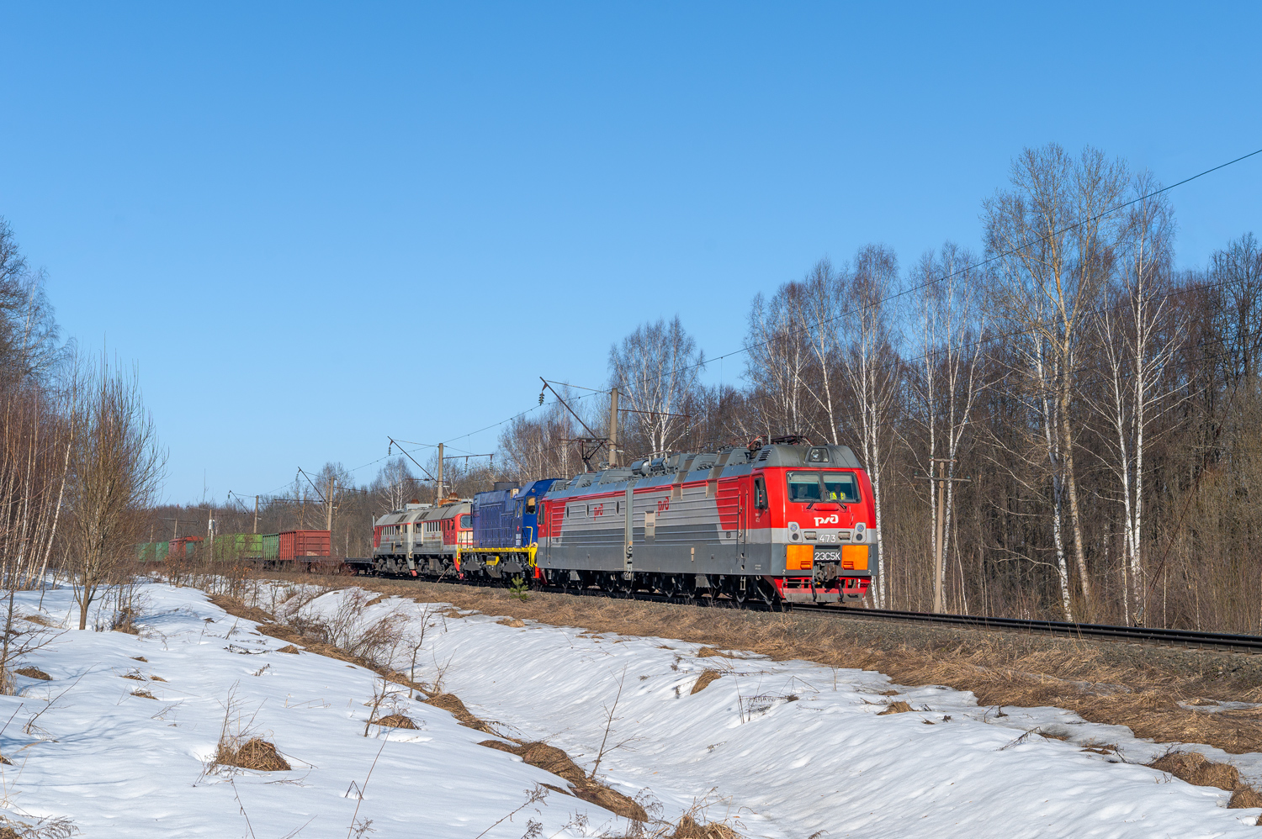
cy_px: 420
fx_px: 1752
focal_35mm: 50
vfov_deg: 27.0
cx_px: 631
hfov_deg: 39.6
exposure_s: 1/800
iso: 100
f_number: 8
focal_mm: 50
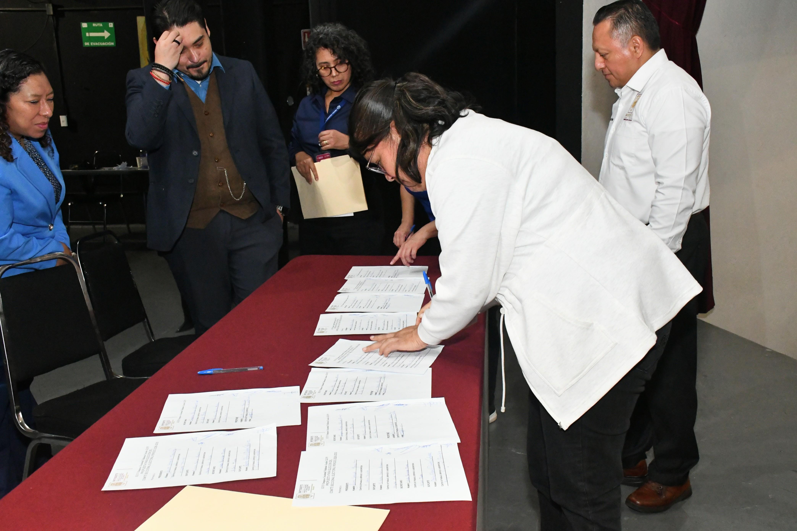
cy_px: 266
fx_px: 797
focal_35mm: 36
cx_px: 398
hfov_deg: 53.1
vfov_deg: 36.9
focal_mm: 24
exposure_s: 1/100
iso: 4500
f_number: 9
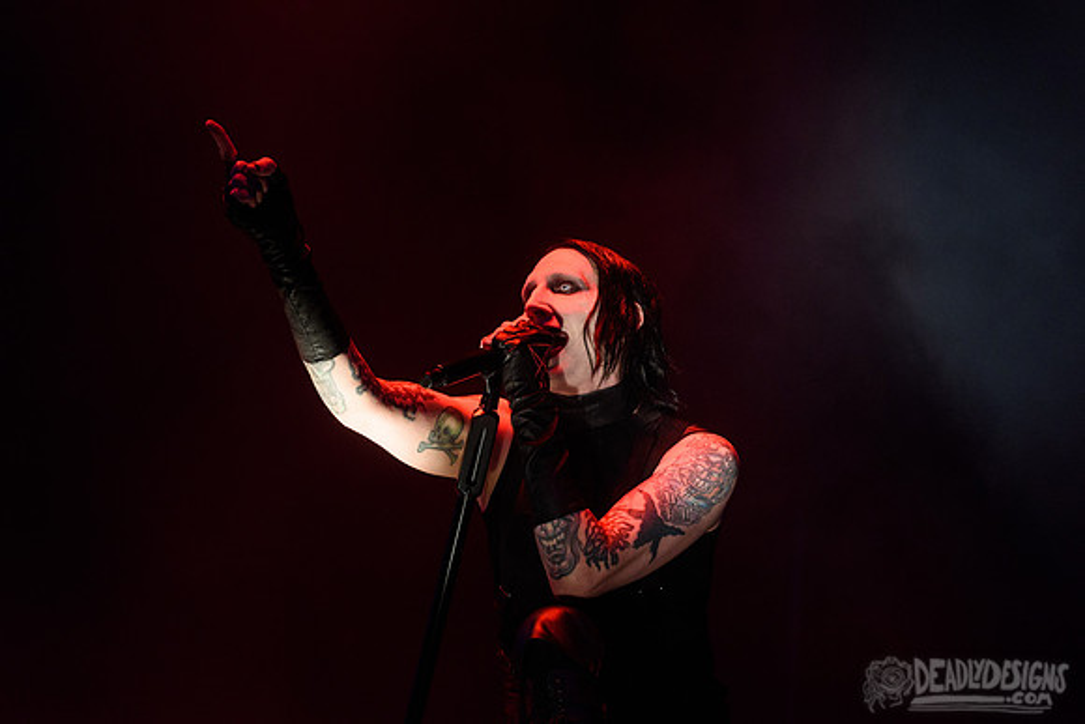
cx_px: 549
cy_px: 384
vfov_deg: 17.2
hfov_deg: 25.5
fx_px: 2394
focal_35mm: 79
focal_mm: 70
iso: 1250
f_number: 4
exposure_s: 1/640
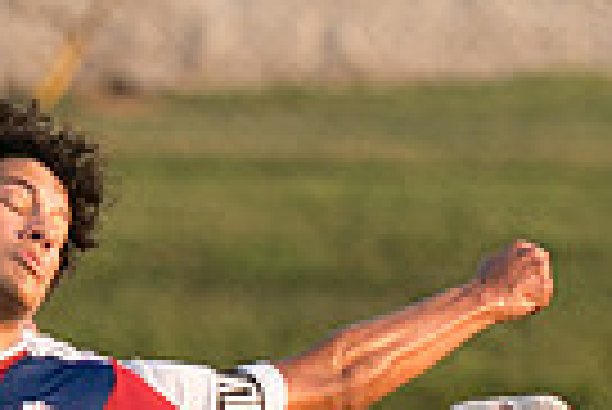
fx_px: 26310
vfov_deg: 0.9
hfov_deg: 1.3
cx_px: -98
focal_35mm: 1546
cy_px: 571
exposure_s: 1/1250
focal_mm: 151
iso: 250
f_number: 2.8
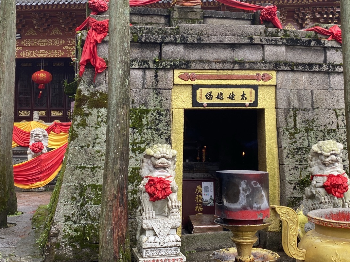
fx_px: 495
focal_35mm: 49
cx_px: 189
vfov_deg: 29.5
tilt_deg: +6.4
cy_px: 89
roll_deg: +0.3
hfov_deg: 38.9
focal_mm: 4.25
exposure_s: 1/125
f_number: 1.8
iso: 32
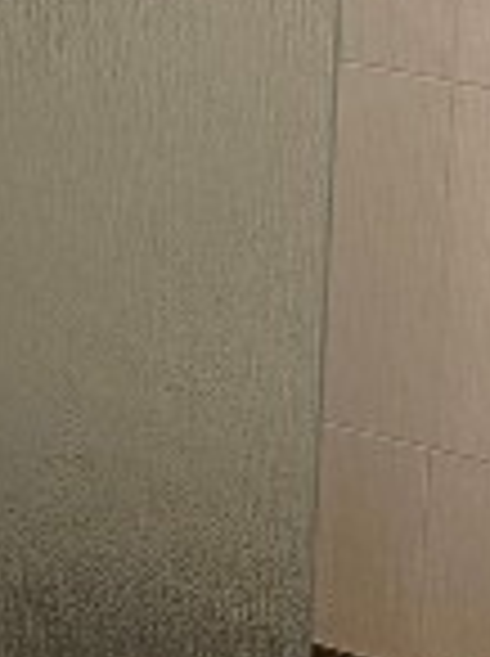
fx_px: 2593
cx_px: 193
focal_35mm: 137
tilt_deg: -20.6
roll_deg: -0.9
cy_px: 76
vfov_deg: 14.3
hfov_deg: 10.8
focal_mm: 4.25
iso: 250
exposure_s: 1/60
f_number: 1.8
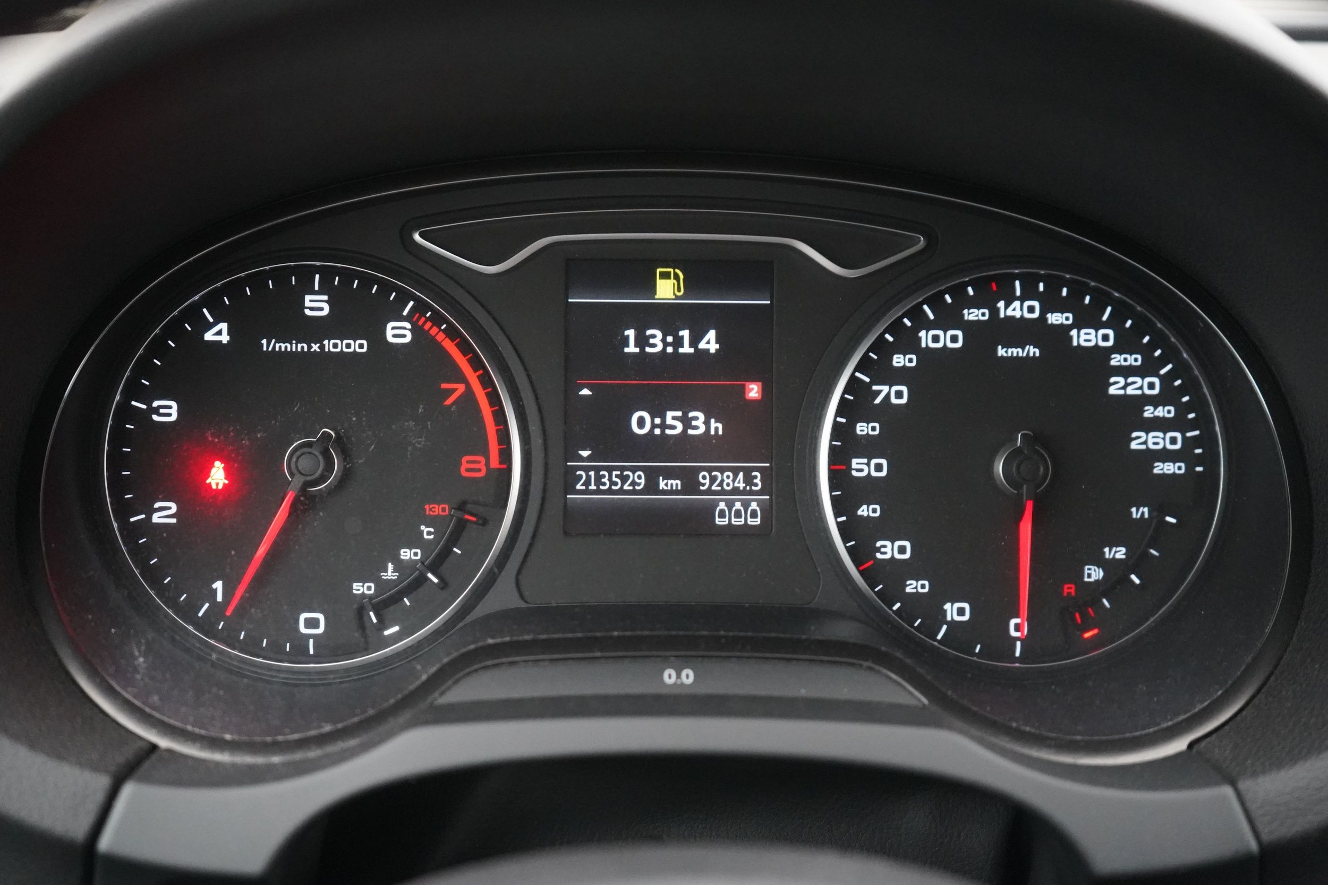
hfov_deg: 50.7
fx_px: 1402
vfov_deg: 35.1
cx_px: 664
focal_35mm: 38
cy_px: 442
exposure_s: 1/40
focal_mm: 38
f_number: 4
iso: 12800
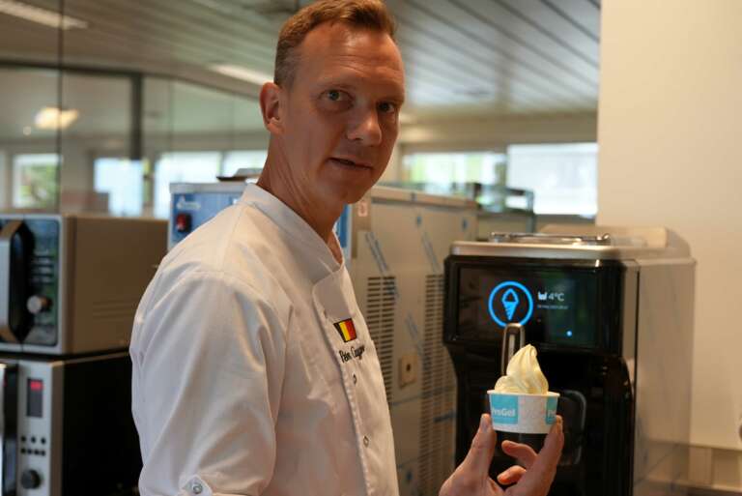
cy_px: 248
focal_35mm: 47
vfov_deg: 28.7
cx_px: 371
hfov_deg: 41.9
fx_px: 969
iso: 400
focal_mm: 47
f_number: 4
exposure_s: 1/160
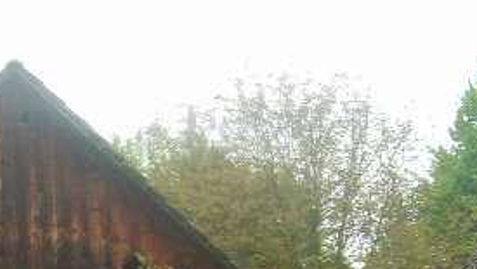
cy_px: 423
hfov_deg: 19.0
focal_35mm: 111
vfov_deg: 10.5
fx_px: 1405
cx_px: 57
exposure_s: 1/30
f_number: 2.8
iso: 59
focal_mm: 5.8
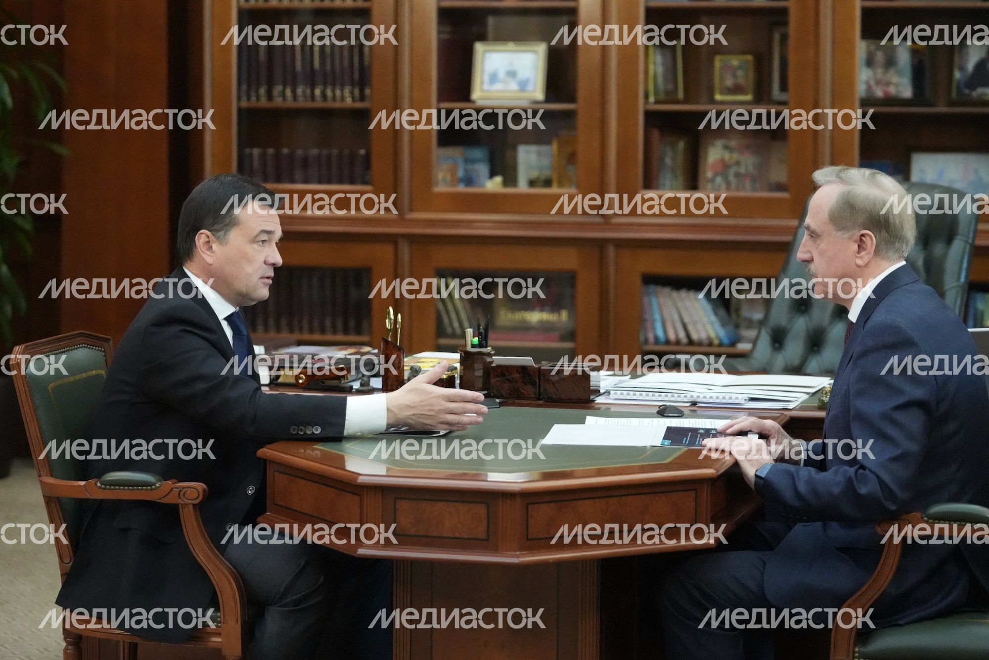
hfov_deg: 23.4
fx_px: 2390
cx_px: 494
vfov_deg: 15.7
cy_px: 330
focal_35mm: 87
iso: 12800
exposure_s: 1/1000
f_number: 3.2
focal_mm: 87
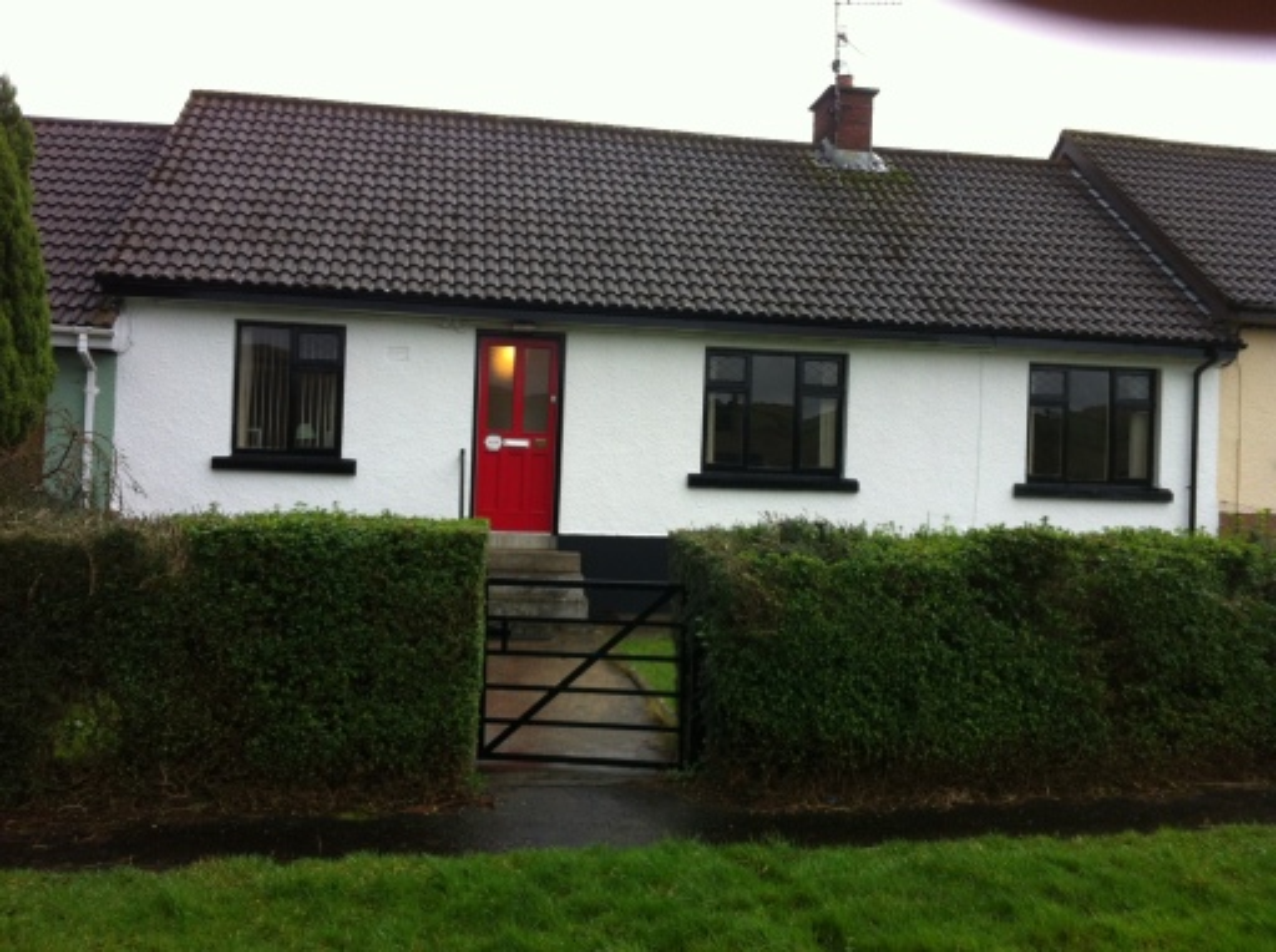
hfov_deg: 52.7
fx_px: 1288
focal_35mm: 35
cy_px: 476
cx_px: 638
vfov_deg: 40.6
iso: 80
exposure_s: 1/60
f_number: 2.8
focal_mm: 3.85
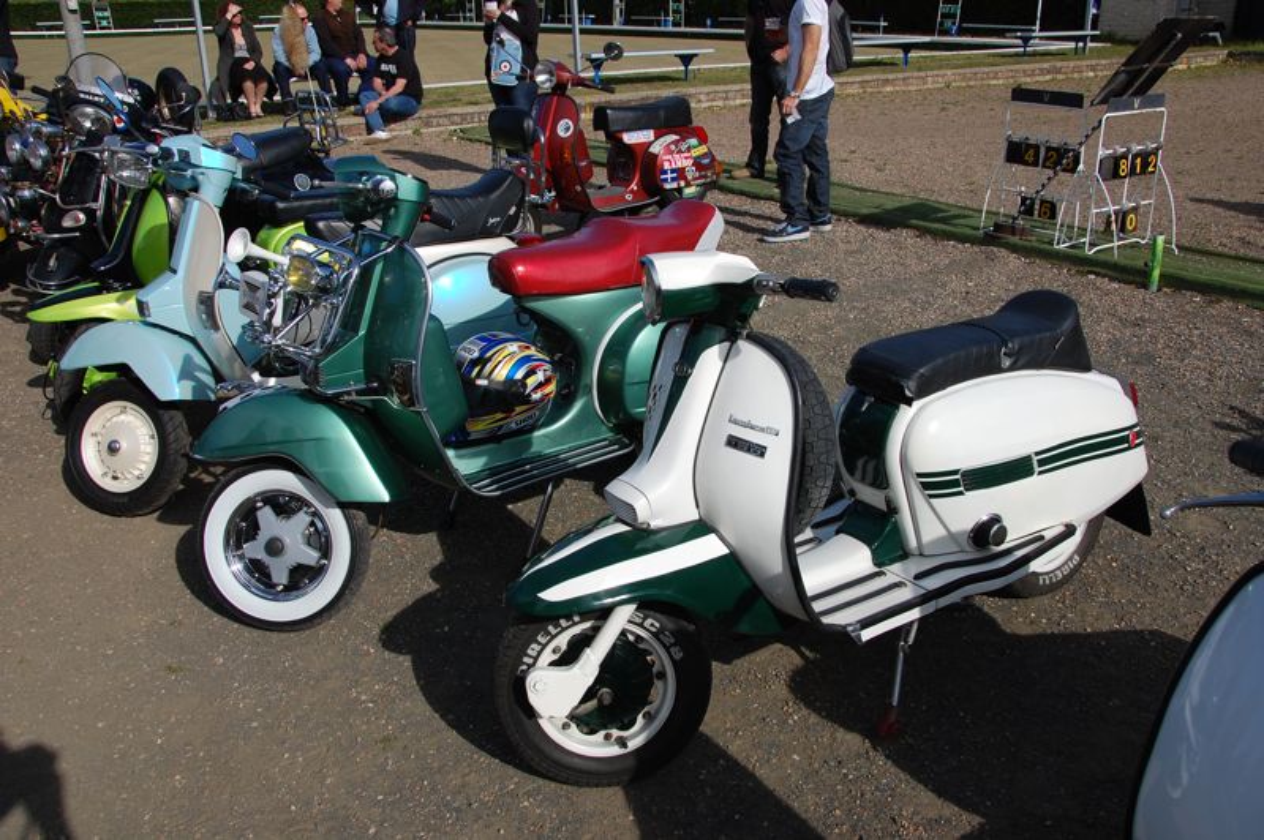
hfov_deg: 62.0
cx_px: 632
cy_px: 420
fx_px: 1052
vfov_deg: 43.5
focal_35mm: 30
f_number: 10
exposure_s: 1/400
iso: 200
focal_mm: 20
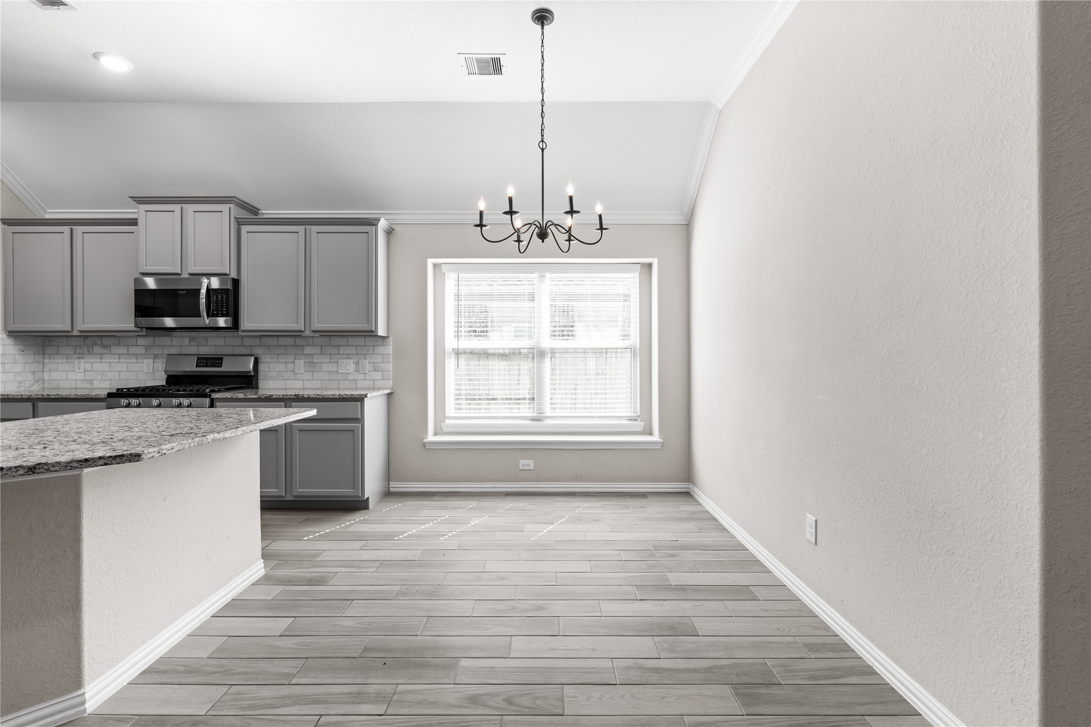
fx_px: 485
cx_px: 546
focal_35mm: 16
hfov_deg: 96.7
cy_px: 364
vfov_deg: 73.7
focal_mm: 16
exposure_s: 1/1.25
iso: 200
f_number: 9
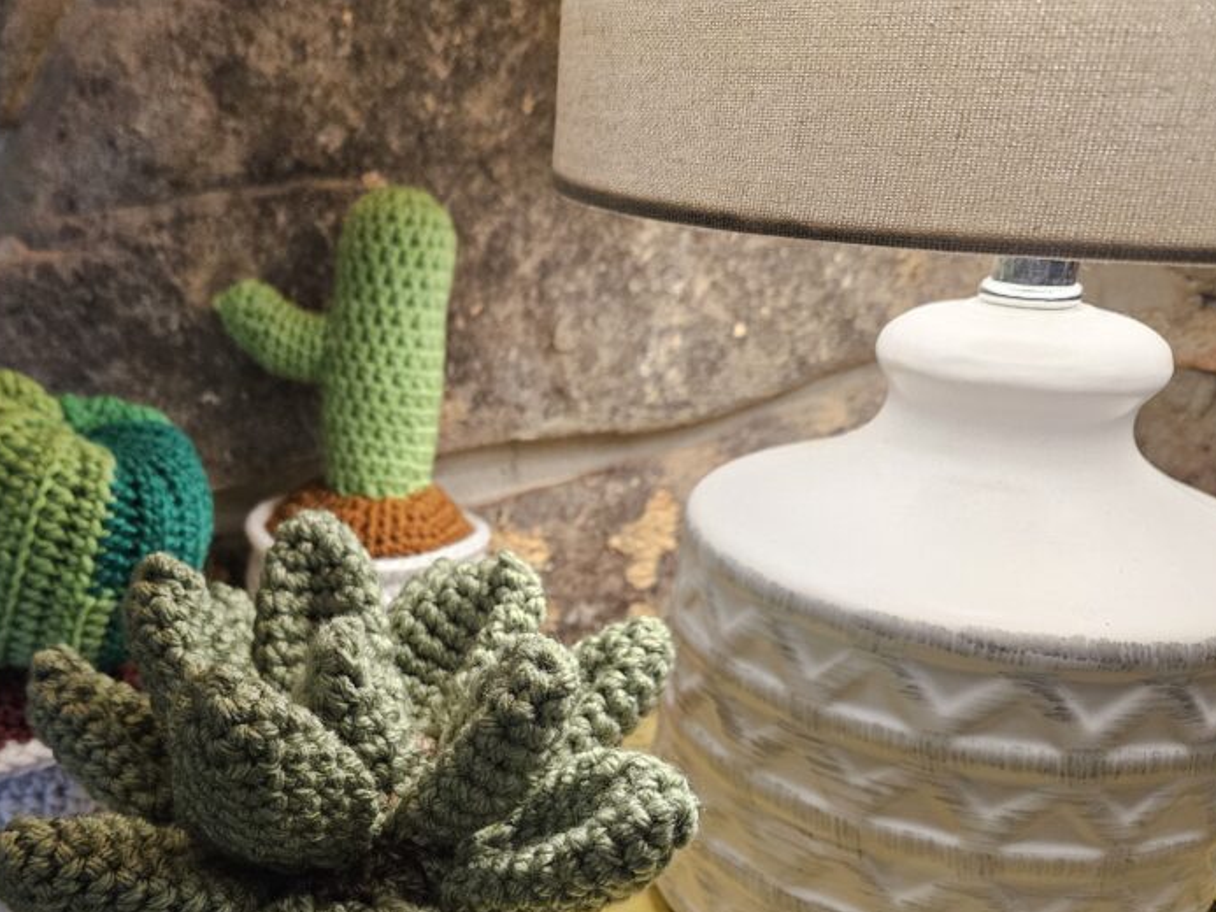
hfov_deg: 52.5
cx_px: 370
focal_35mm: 34
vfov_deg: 40.7
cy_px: 672
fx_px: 1195
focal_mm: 5.4
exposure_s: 1/120
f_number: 1.8
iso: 640
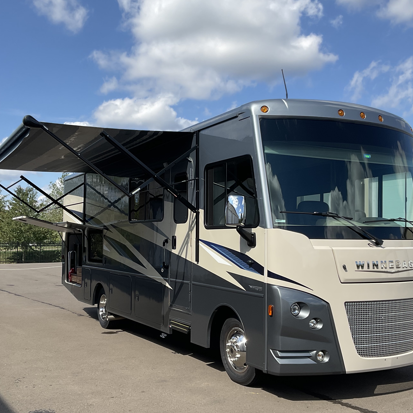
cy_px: 233
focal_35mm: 40
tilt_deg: +2.2
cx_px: 206
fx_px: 540
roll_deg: -0.9
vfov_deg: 41.8
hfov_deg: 41.9
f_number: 1.8
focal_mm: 3
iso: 16
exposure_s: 1/1577
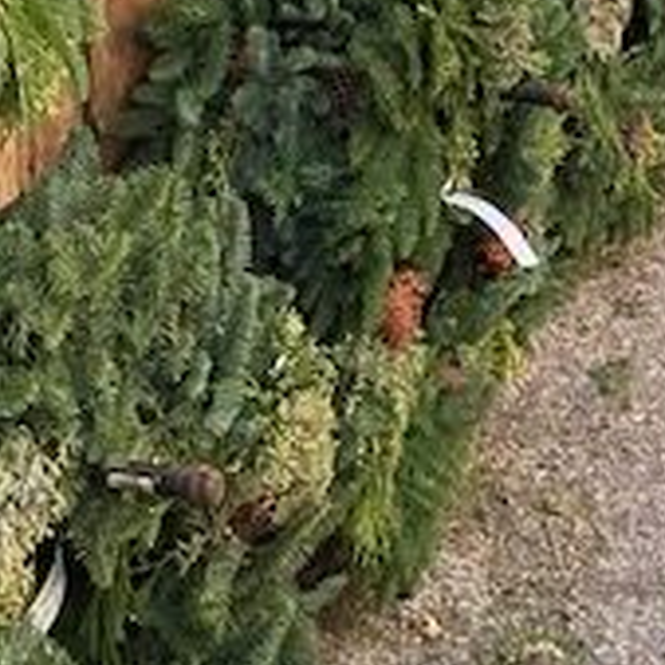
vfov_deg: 16.4
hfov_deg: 19.9
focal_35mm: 87
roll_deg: +3.4
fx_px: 1891
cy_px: -567
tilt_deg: -0.1
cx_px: 464
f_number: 1.8
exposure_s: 1/30
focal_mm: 4.25
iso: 800
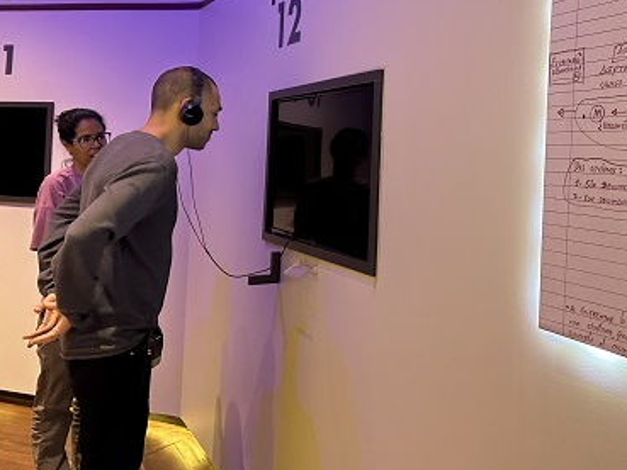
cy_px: 156
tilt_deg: -1.6
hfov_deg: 47.2
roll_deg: -5.2
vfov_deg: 36.5
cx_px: 410
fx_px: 707
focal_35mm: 39
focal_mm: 6.86
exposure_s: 1/60
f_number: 1.78
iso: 400
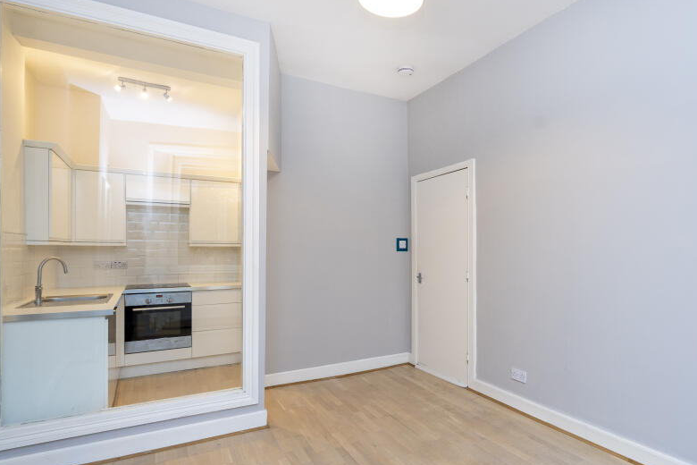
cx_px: 407
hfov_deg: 80.5
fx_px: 407
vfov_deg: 59.4
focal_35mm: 21
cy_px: 252
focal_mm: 16
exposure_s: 1/50
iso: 640
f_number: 5.6
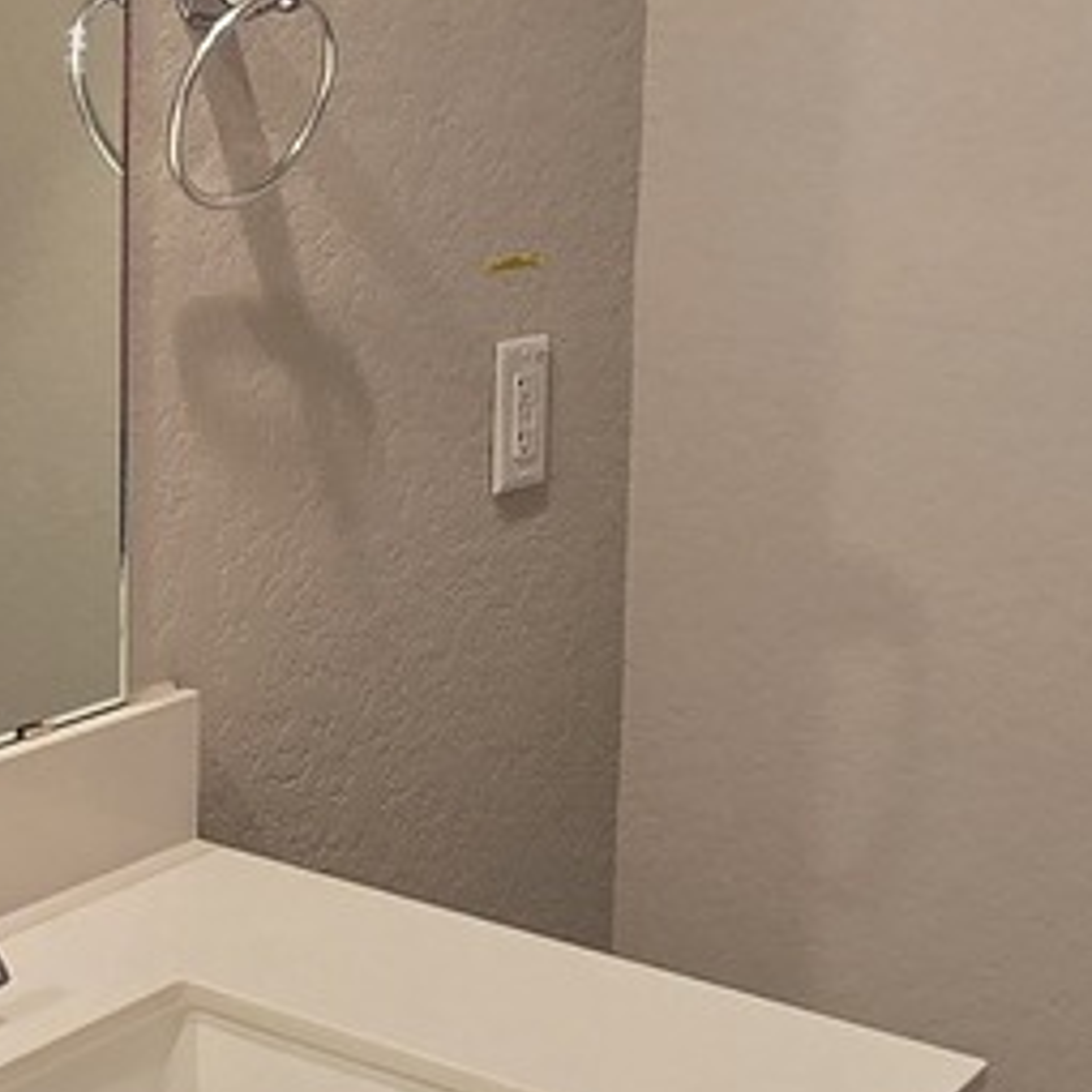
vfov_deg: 26.4
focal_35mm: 65
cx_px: 394
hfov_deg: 26.4
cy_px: 385
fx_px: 2320
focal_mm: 2.2
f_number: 2.2
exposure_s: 1/60
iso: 80
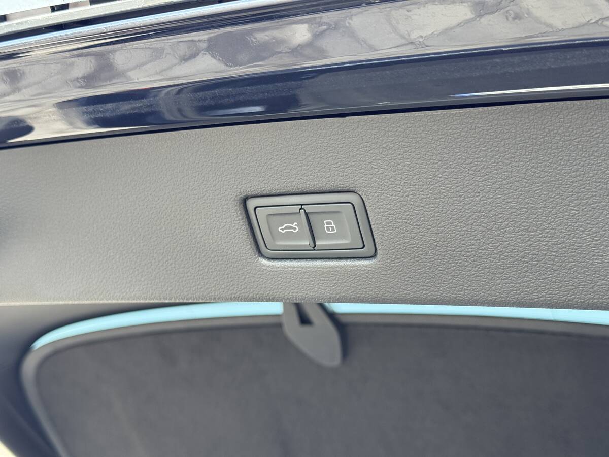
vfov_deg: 30.3
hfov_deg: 39.7
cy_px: 228
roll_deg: -4.3
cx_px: 304
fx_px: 844
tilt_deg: +17.5
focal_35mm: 48
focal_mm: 6.76
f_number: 1.78
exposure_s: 1/155
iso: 64
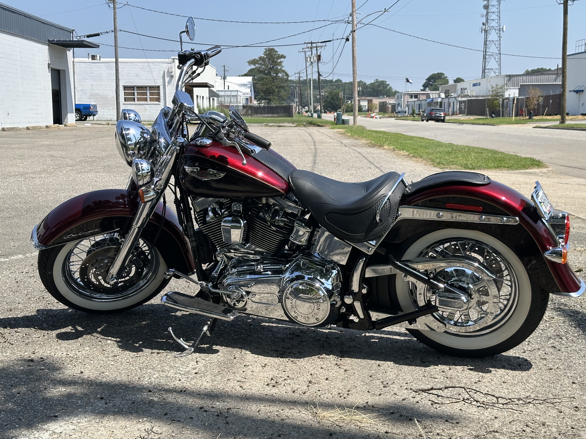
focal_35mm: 48
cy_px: 220
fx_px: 813
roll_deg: -1.1
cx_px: 293
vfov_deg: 30.3
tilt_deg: -6.6
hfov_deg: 39.7
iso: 64
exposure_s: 1/2597
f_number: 1.78
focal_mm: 6.86
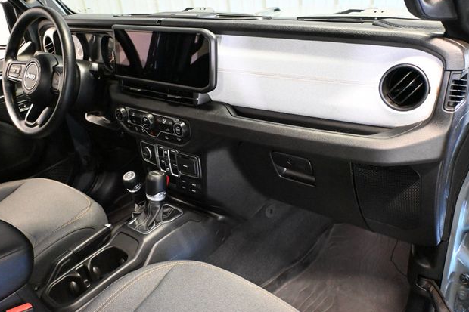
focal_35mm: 33
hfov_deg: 57.9
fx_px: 423
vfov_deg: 40.5
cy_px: 156
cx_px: 231
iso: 12800
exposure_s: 1/60
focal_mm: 21
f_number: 4
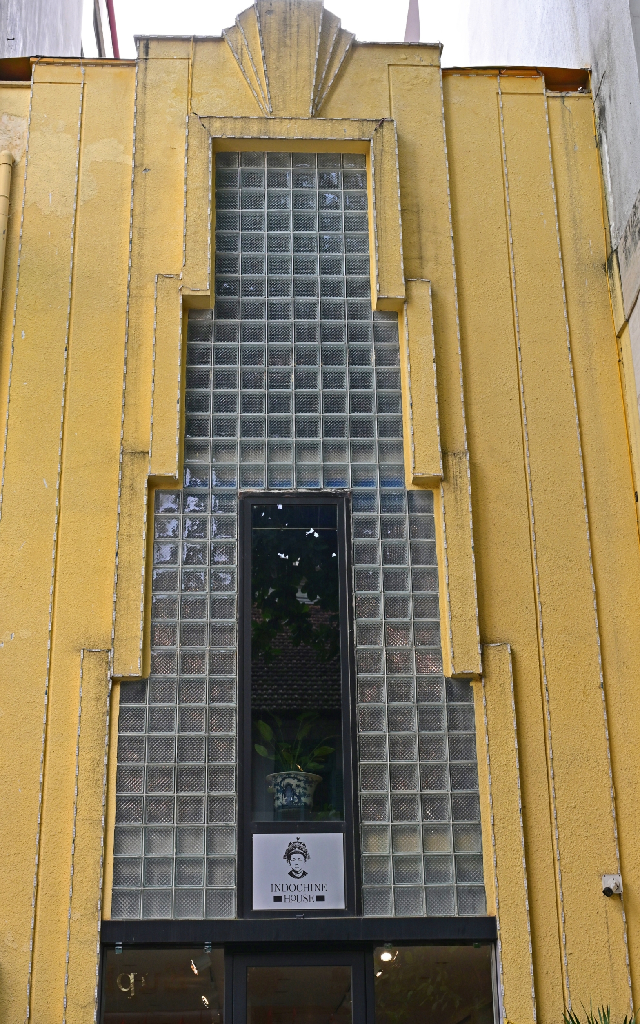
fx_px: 1459
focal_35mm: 52
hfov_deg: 24.7
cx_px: 301
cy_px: 504
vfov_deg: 38.7
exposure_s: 1/100
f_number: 8
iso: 400
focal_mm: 33.5
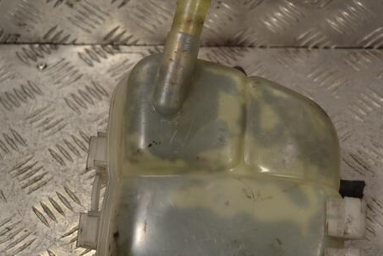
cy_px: 160
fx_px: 670
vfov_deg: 21.5
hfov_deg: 31.9
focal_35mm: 63
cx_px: 214
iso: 250
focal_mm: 32
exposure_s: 1/125
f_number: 5.6
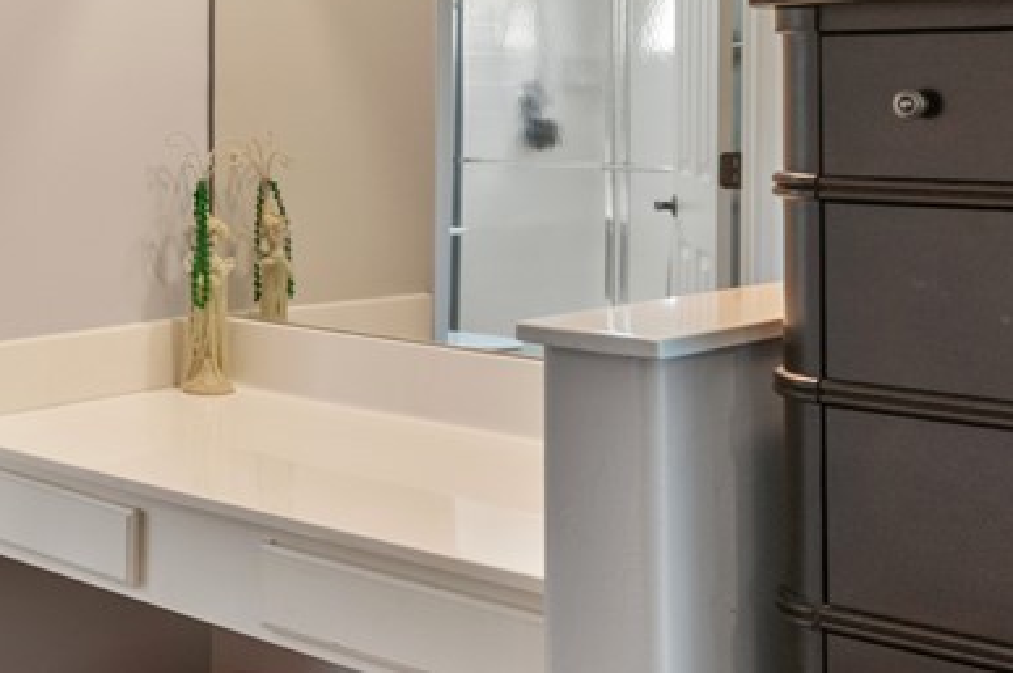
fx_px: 1658
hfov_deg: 32.8
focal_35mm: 59
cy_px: 196
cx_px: 162
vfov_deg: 22.8
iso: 200
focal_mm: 14
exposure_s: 1/2
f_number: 8
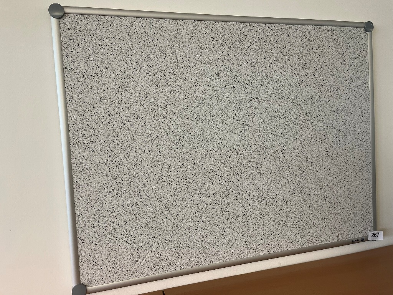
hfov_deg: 67.3
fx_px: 295
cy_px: 148
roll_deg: +4.4
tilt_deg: -1.3
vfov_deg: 53.1
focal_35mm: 26
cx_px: 196
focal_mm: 5.1
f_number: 1.6
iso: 125
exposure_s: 1/100
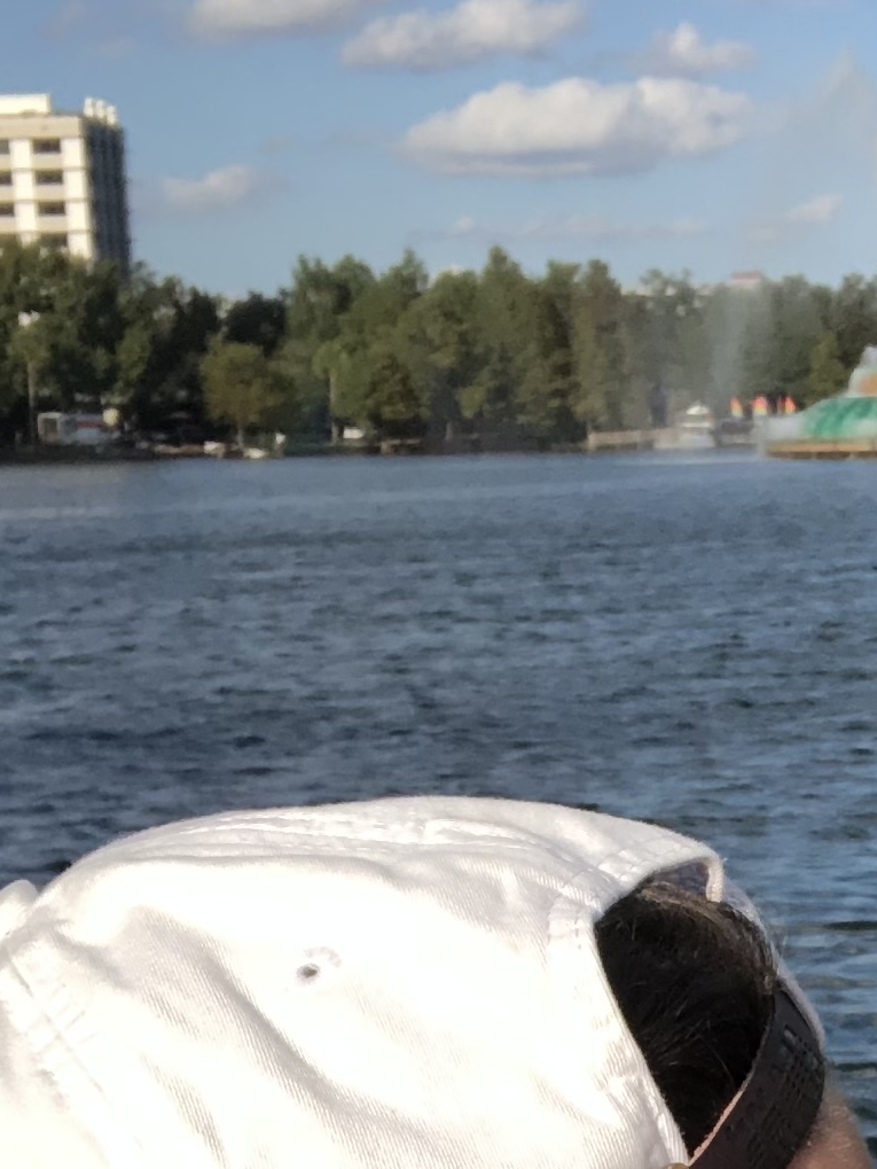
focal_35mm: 97
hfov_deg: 15.1
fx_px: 3275
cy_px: 1444
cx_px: 793
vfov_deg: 19.0
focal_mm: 2.87
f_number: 2.2
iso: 20
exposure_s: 1/1353
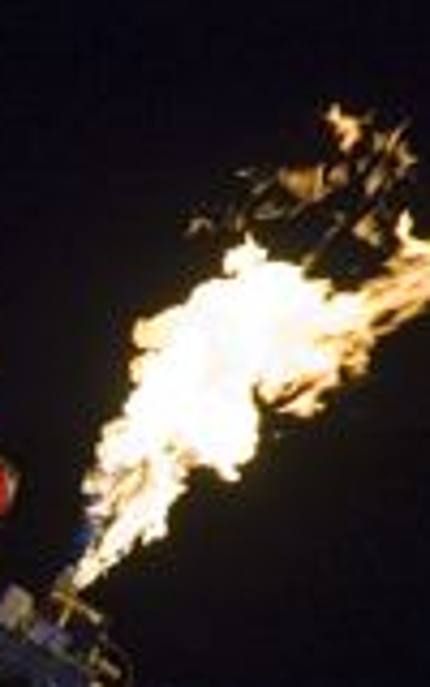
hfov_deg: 3.6
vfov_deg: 5.7
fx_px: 6881
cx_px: -342
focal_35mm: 367
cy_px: 766
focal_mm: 60
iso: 200
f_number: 4.5
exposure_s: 1/80
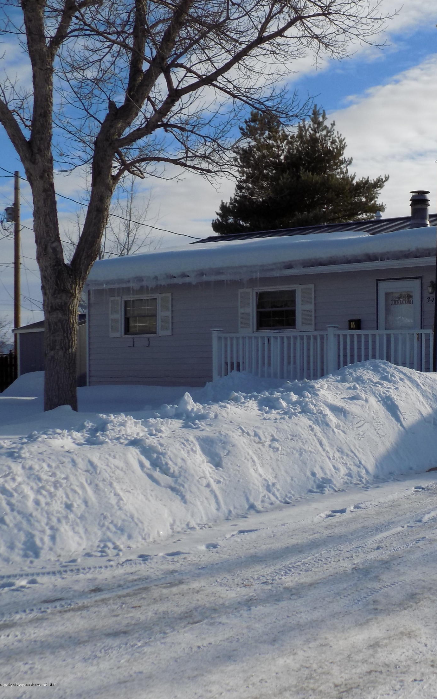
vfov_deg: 41.1
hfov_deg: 24.8
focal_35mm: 49
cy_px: 351
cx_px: 459
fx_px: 934
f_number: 3.4
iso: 80
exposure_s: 1/1500
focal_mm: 6.1
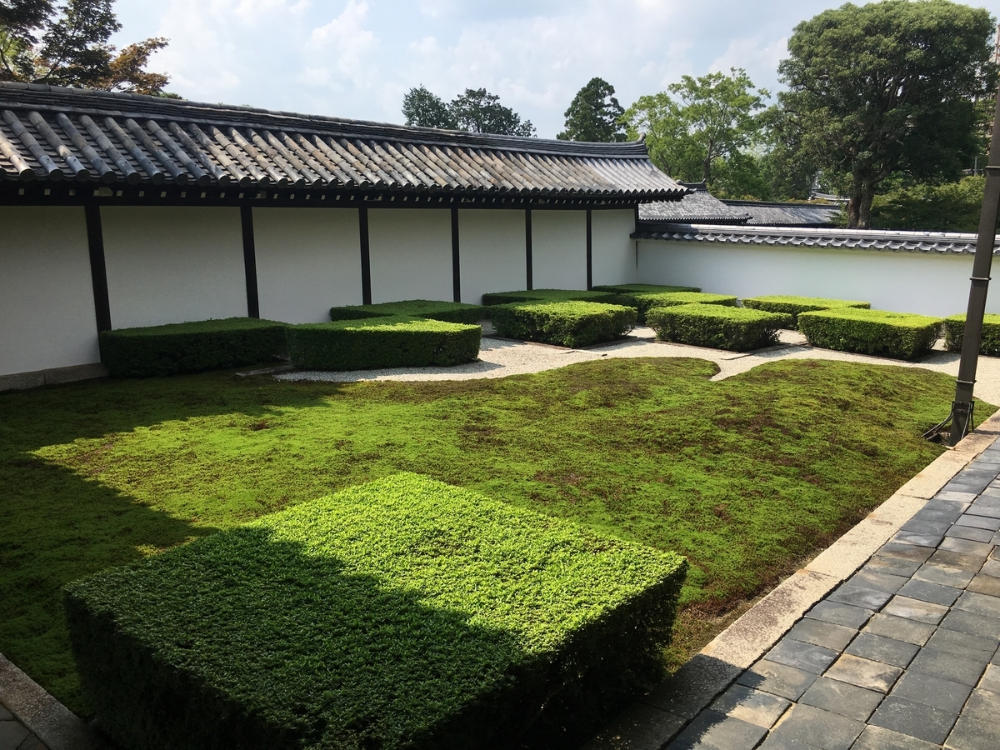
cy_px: 375
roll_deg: -1.0
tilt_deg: -9.0
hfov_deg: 61.7
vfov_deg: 48.2
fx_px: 838
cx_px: 500
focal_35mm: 29
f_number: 2.2
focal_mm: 4.15
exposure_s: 1/1603
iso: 25
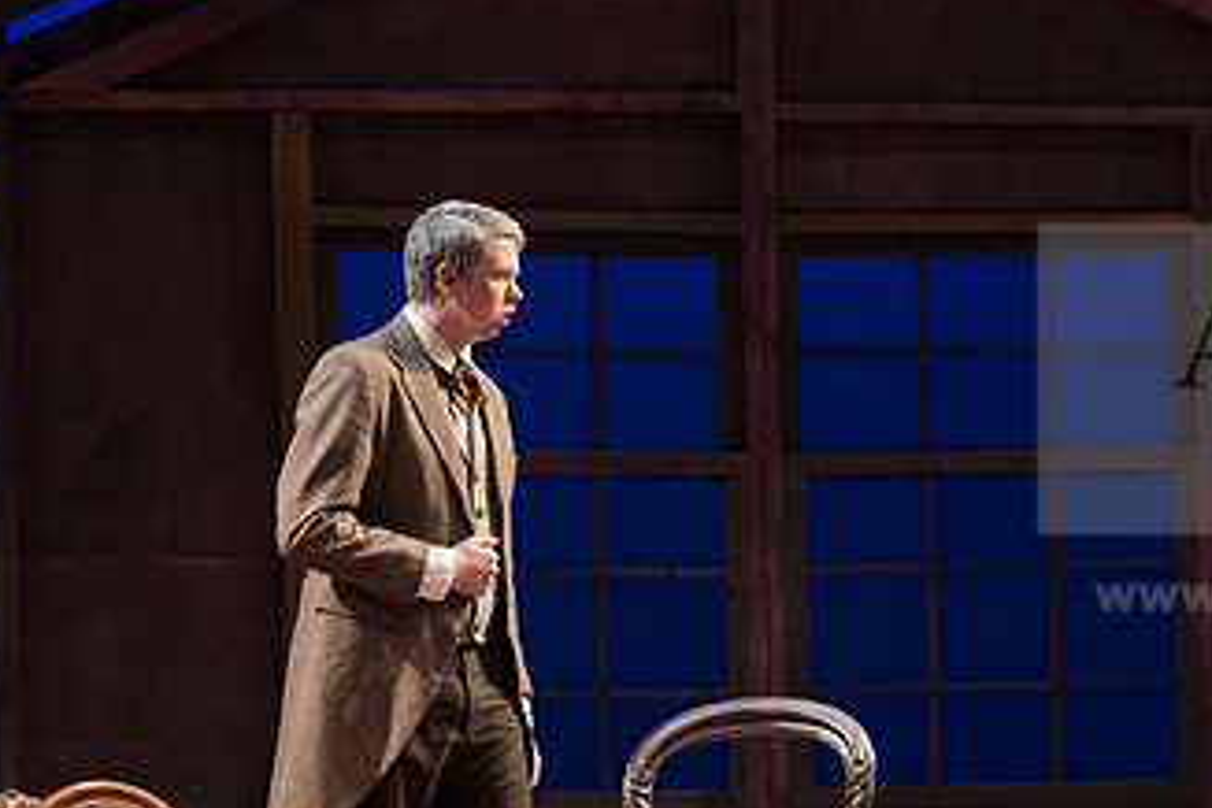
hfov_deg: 9.6
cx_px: 927
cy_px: 673
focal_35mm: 213
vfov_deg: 6.4
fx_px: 7170
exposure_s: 1/400
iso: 3200
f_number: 3.5
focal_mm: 120
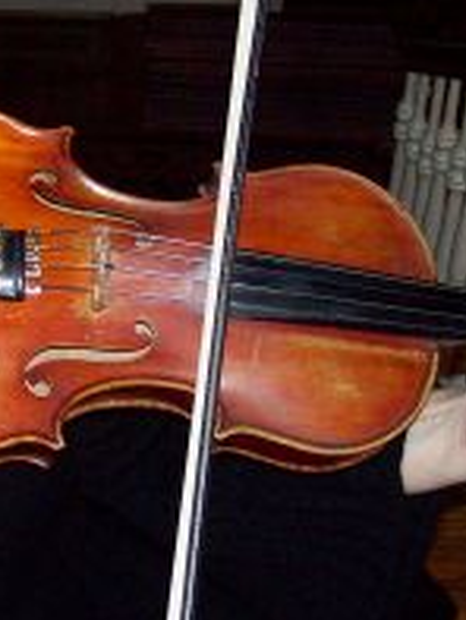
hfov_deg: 12.8
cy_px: 310
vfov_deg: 17.3
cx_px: -35
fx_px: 2044
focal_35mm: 114
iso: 140
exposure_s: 1/73.1
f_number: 3
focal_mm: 7.6
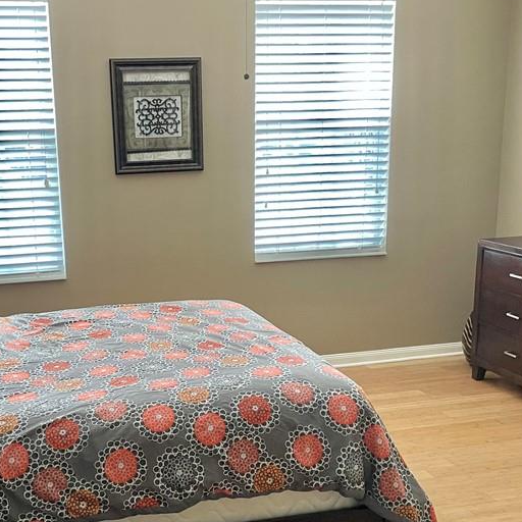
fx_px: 785
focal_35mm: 46
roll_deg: +1.7
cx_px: 176
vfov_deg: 36.6
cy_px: 326
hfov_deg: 36.4
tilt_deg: -13.6
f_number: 1.6
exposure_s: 1/60
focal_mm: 4.2
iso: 250
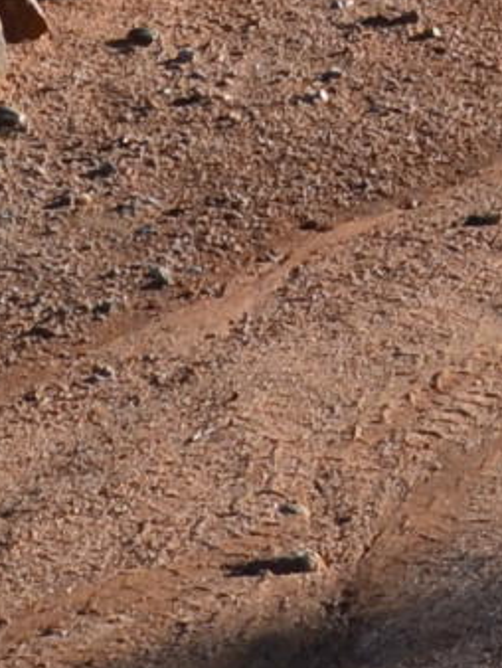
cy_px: -1158
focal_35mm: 294
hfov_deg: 4.7
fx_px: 5683
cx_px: 1911
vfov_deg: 6.3
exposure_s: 1/400
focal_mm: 23
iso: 400
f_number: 11
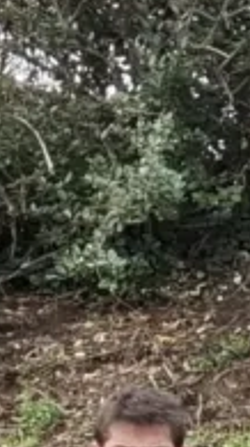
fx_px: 2439
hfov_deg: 4.9
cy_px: 672
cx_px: 1241
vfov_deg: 10.1
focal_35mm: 206
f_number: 1.8
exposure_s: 1/381
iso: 50
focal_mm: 5.54
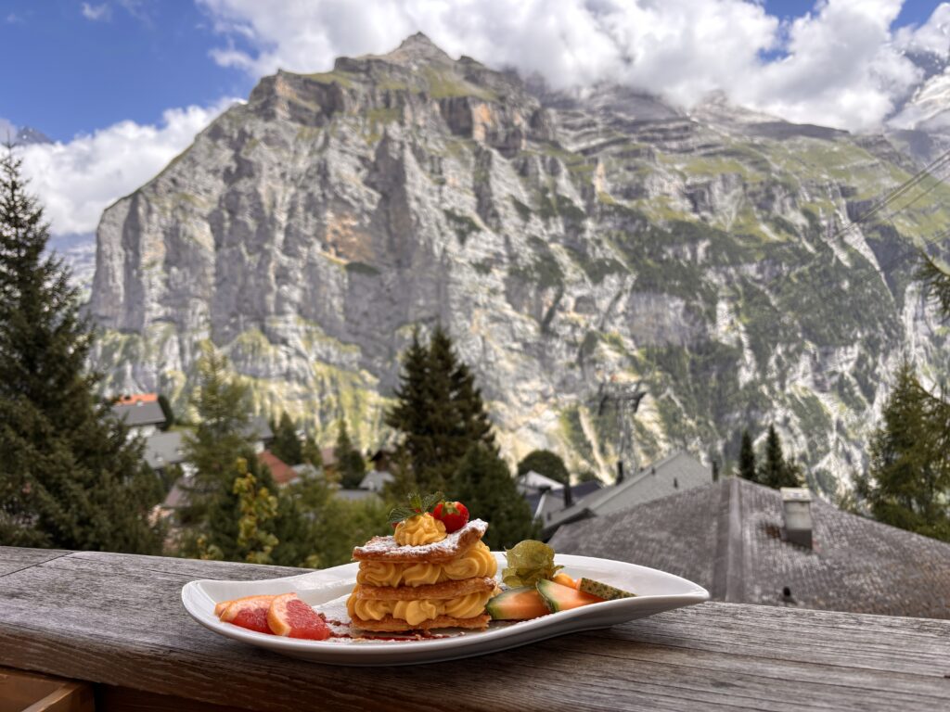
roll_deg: +3.8
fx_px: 714
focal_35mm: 26
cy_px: 356
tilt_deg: -3.2
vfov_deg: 53.1
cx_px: 475
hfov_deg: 67.3
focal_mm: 5.96
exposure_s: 1/1016
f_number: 1.6
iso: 50
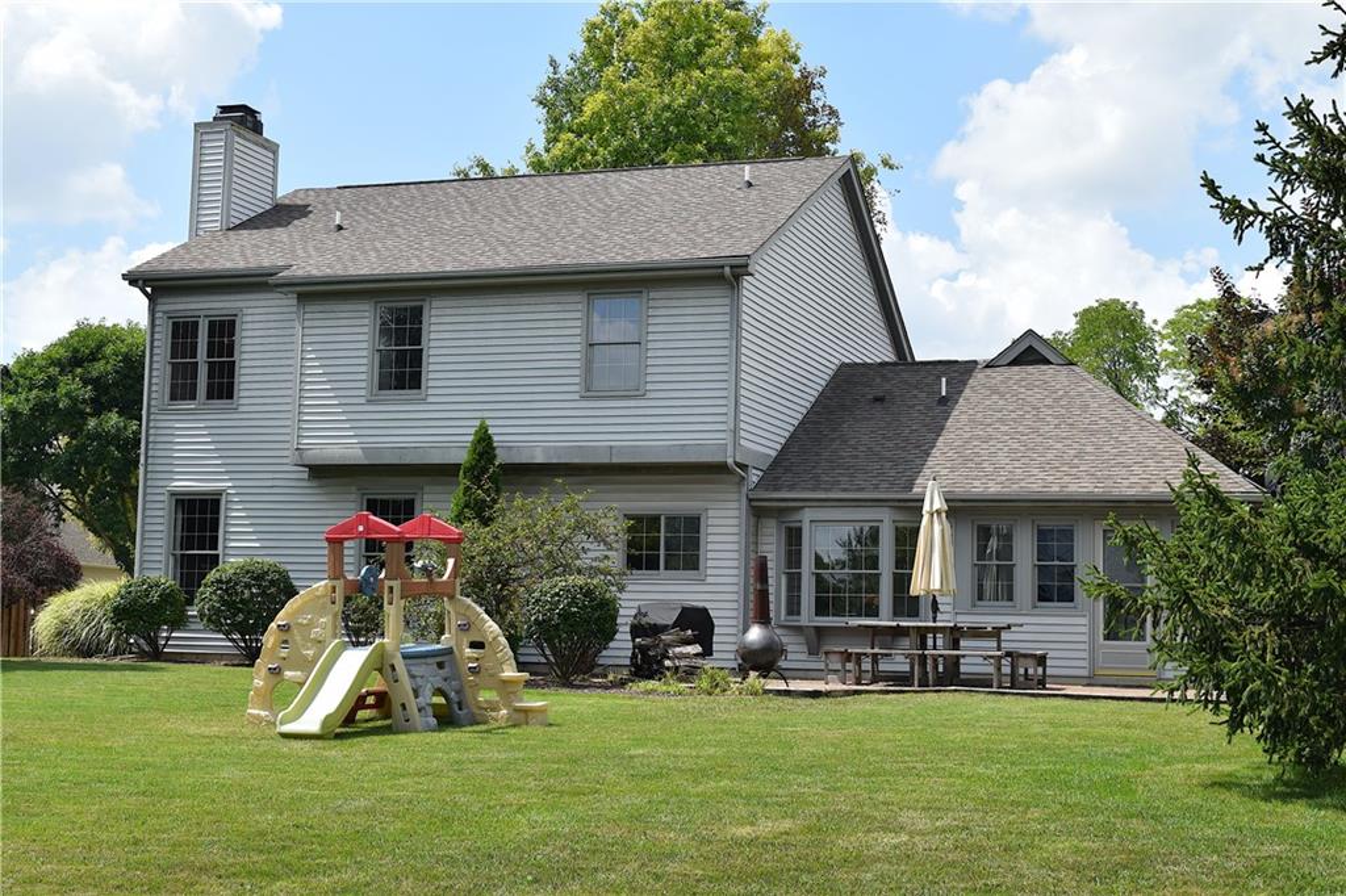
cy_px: 448
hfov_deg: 38.9
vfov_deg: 26.5
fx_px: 1906
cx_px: 673
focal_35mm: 51
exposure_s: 1/400
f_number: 10
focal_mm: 34
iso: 200
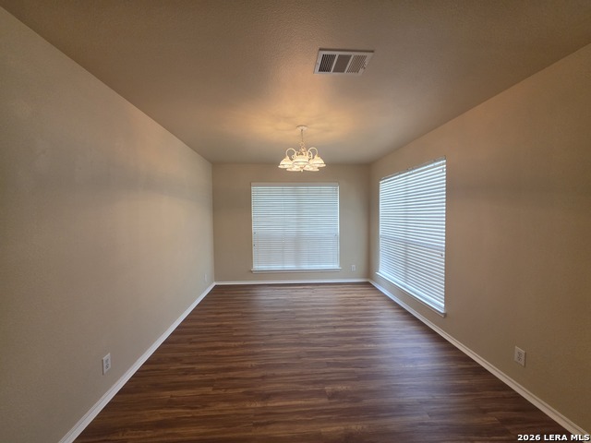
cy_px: 222
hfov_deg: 106.2
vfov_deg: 89.9
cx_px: 296
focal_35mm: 13
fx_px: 222
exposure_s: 1/120
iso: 100
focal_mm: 2.2
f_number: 1.9
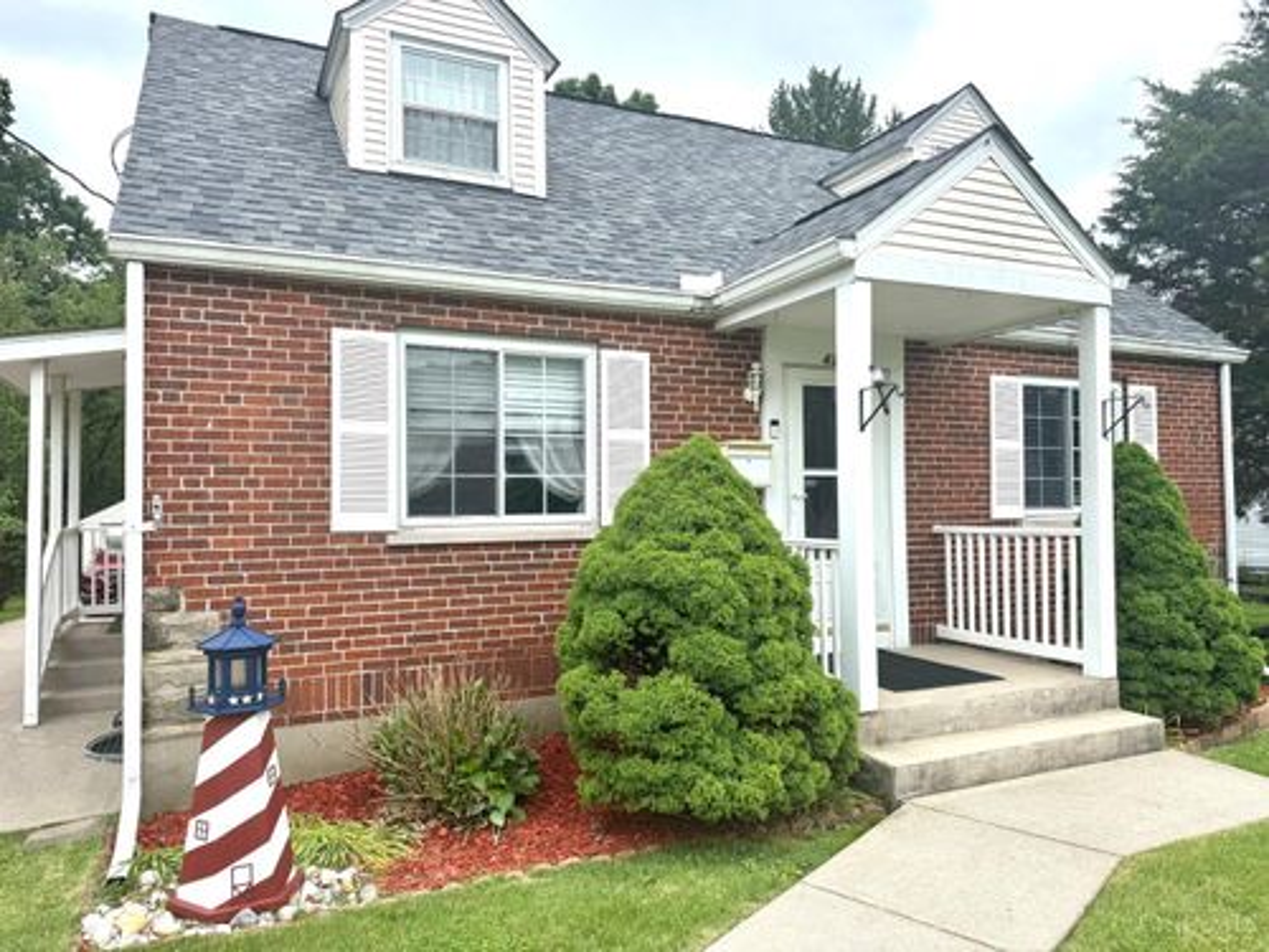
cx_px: 634
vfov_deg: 56.8
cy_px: 476
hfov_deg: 71.6
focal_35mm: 24
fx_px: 880
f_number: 1.78
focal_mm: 6.76
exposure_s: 1/3096
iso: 80
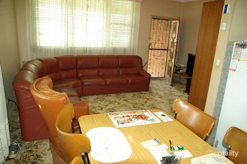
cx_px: 124
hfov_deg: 70.5
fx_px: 175
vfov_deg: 50.4
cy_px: 82
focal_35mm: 26
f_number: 4
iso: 400
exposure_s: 1/30
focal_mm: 17
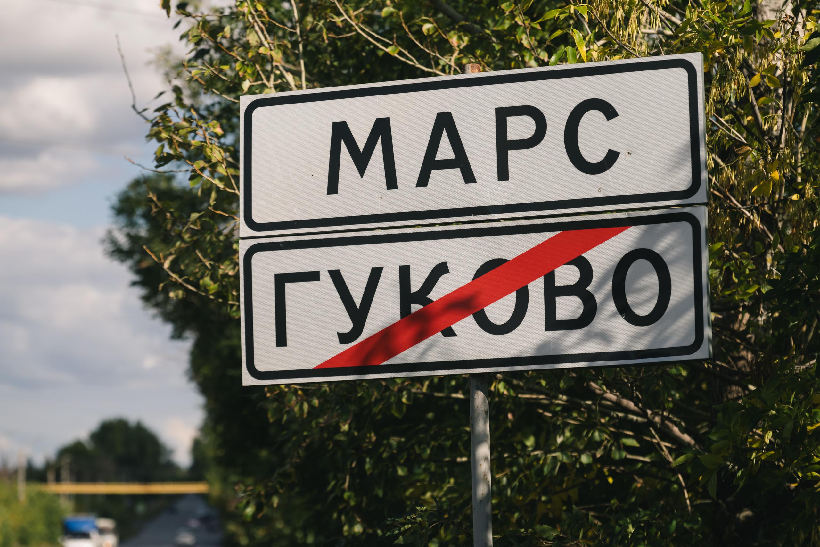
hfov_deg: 17.1
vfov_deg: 11.4
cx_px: 410
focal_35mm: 120
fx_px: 2731
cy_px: 229
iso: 90
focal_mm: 102
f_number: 4.5
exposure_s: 1/2000
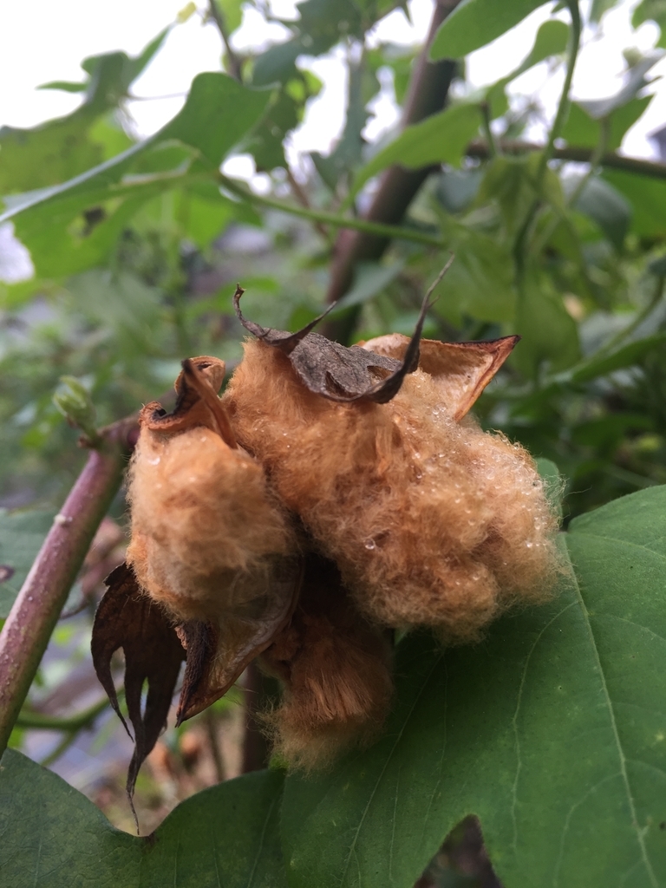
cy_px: 444
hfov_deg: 48.2
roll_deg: +12.5
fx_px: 744
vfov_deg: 61.7
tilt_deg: -7.8
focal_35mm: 29
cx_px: 333
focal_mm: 4.15
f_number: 2.2
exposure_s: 1/120
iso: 32
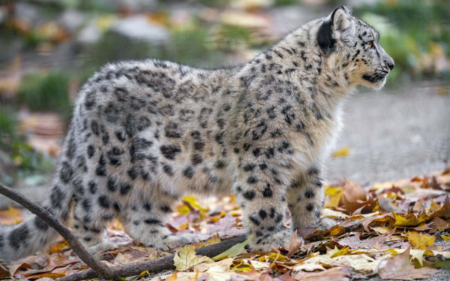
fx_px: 5016
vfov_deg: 3.2
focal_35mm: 409
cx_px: 225
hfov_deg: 5.1
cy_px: 131
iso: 800
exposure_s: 1/500
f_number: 4
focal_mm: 400
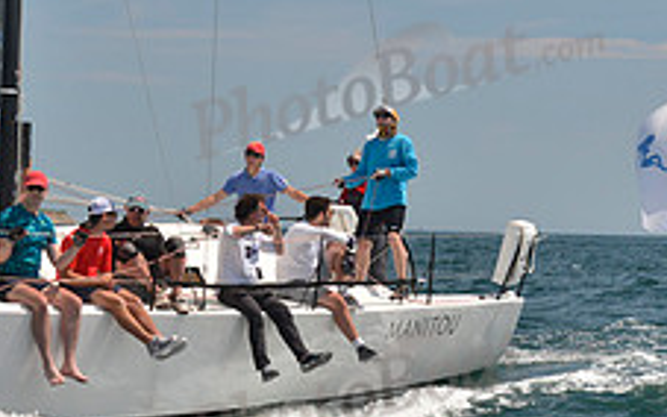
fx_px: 3309
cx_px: 41
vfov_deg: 7.2
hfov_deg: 11.4
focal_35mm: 182
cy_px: 278
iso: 400
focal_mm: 70
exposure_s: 1/800
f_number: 6.3
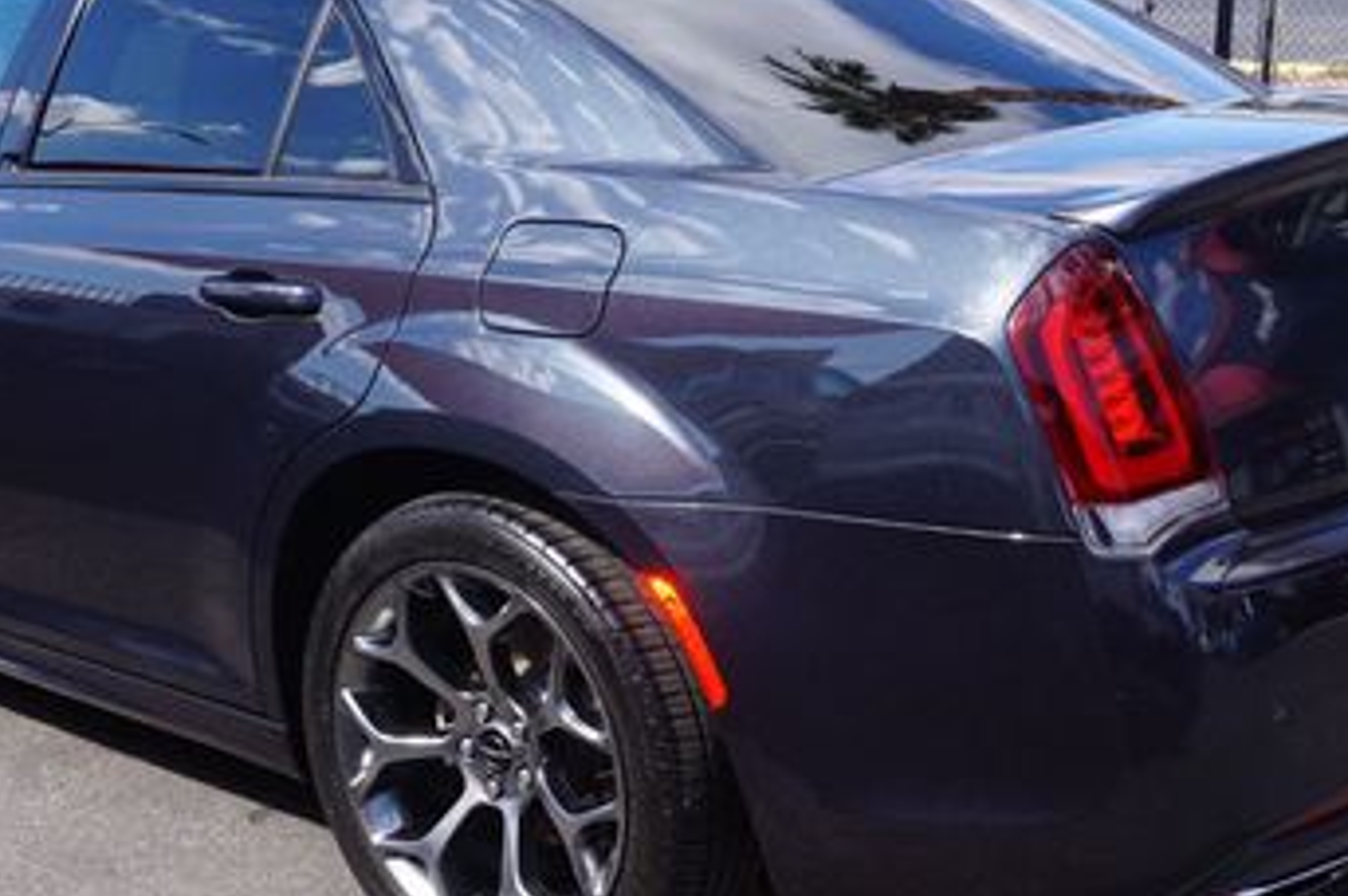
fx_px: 2095
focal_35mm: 56
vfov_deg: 24.1
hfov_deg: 35.6
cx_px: 550
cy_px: 483
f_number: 10
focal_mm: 20
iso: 100
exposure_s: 1/80
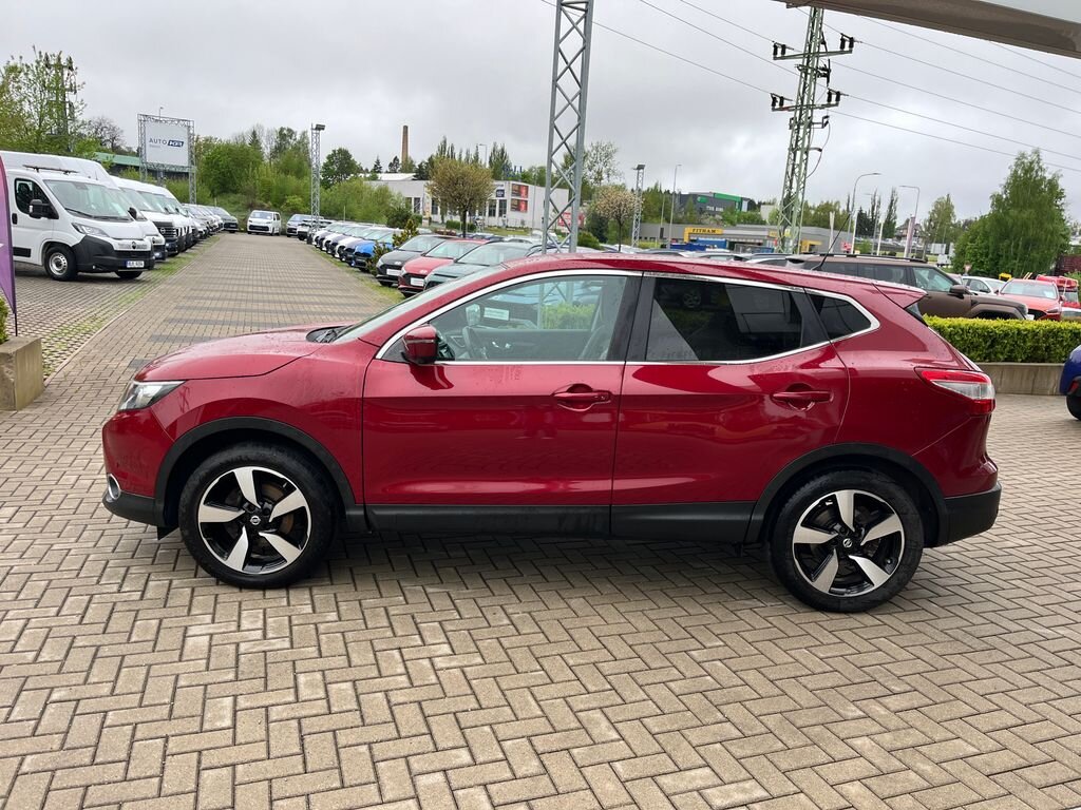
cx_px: 540
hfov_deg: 67.3
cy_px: 405
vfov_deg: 53.1
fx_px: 812
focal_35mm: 26
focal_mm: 5.1
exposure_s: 1/454
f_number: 1.6
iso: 50
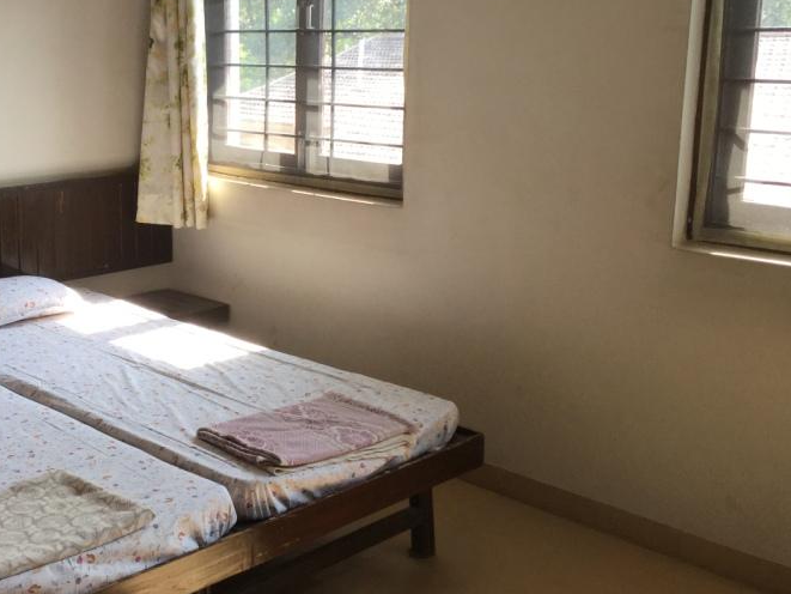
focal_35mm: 48
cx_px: 199
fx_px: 1097
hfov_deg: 38.6
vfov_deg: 30.2
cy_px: 249
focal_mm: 3.3
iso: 50
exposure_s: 1/100
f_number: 2.4
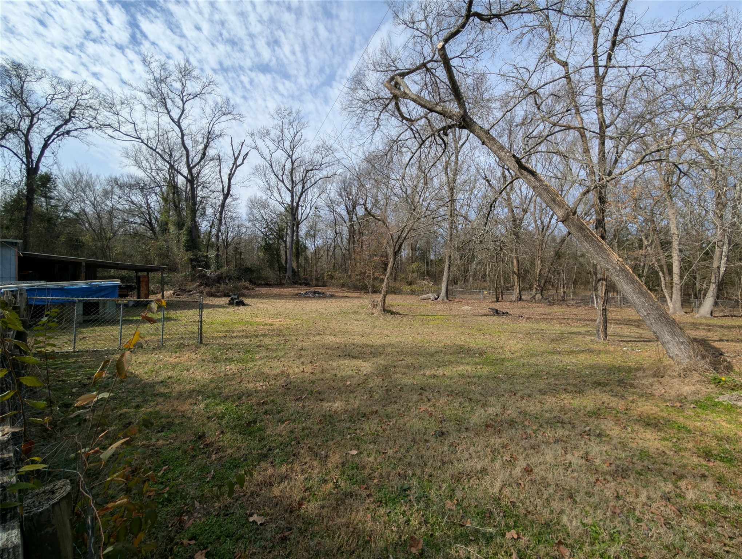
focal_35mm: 12
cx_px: 371
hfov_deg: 110.5
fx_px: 258
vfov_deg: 94.6
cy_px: 280
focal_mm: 2.02
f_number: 1.7
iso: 54
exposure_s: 1/3165
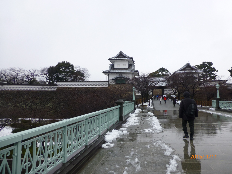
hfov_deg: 71.6
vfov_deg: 56.8
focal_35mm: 24
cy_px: 87
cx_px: 116
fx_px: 161
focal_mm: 4.3
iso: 100
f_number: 3.3
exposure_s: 1/80
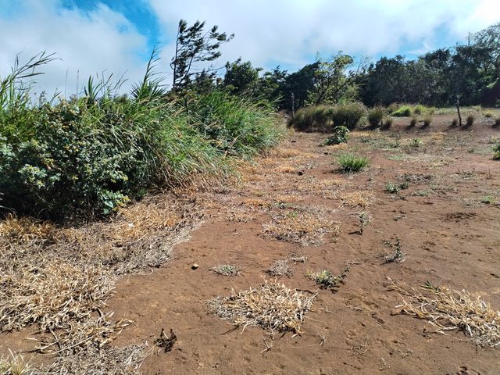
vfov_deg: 53.1
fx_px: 376
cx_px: 250
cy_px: 188
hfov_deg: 67.3
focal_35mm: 26
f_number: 1.8
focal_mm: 4.75
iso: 100
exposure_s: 1/1576
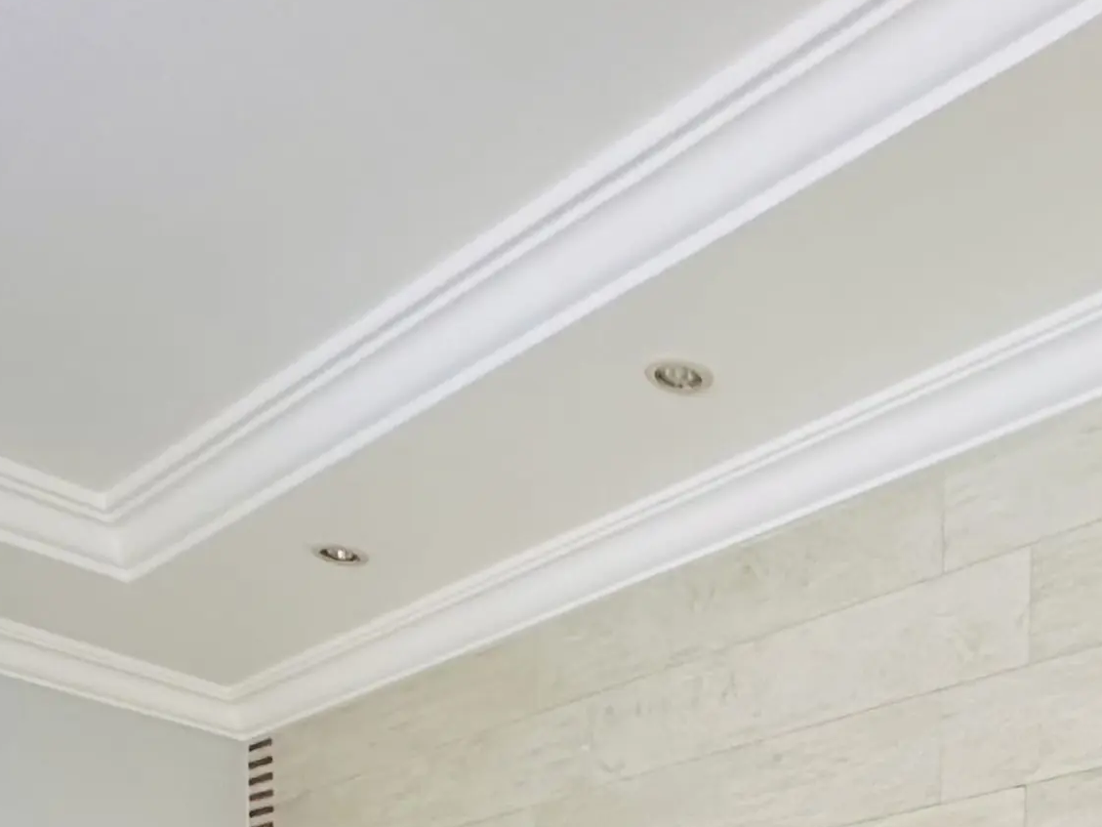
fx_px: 1592
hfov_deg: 35.6
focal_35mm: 50
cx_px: 1017
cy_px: 1369
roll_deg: -1.5
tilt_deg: -2.1
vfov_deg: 21.9
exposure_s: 1/60
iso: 400
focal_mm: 2.22
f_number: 2.2
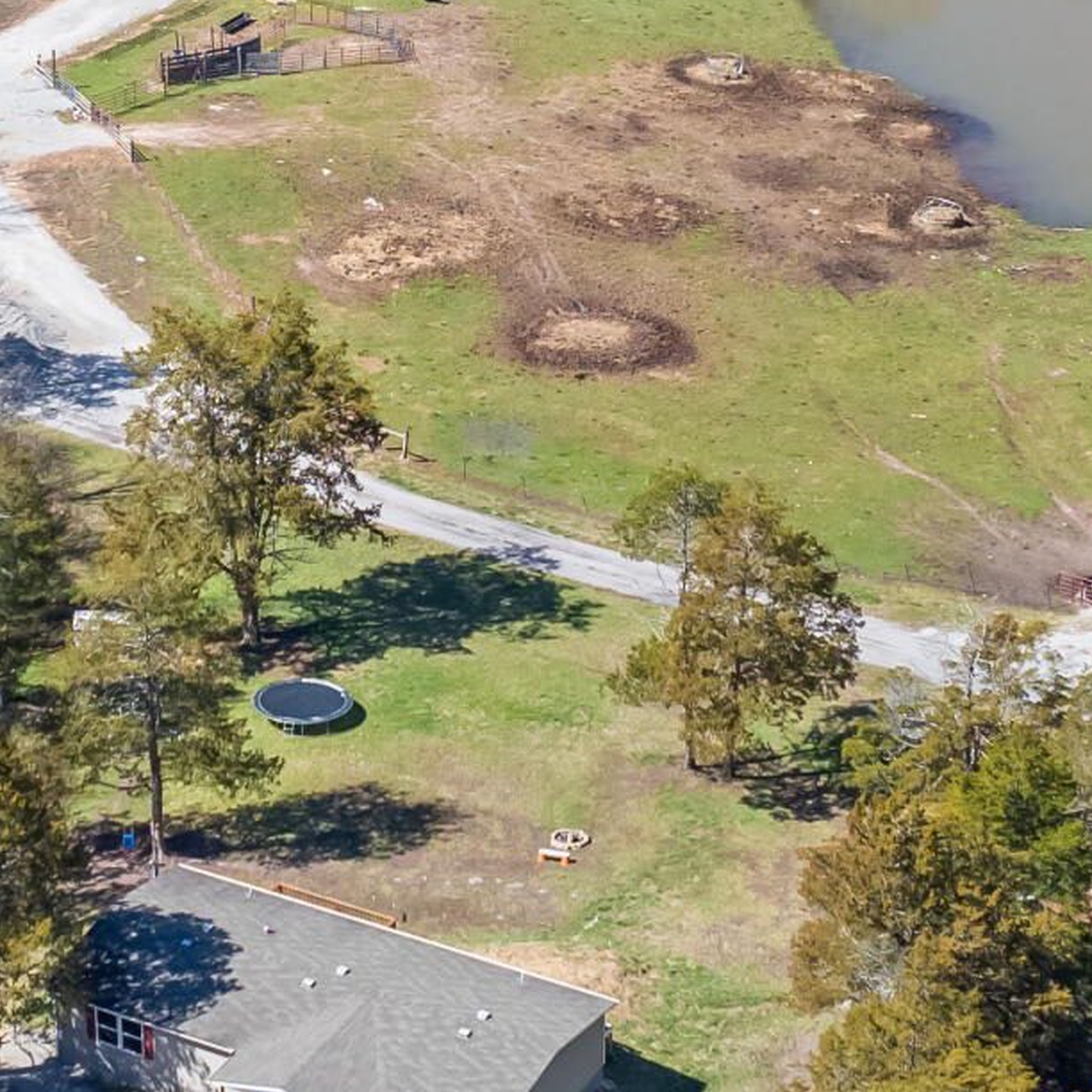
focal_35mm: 104
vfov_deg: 16.6
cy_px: 227
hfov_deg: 16.7
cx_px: 391
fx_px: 3712
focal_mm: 12.29
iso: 100
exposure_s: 1/60
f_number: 2.8
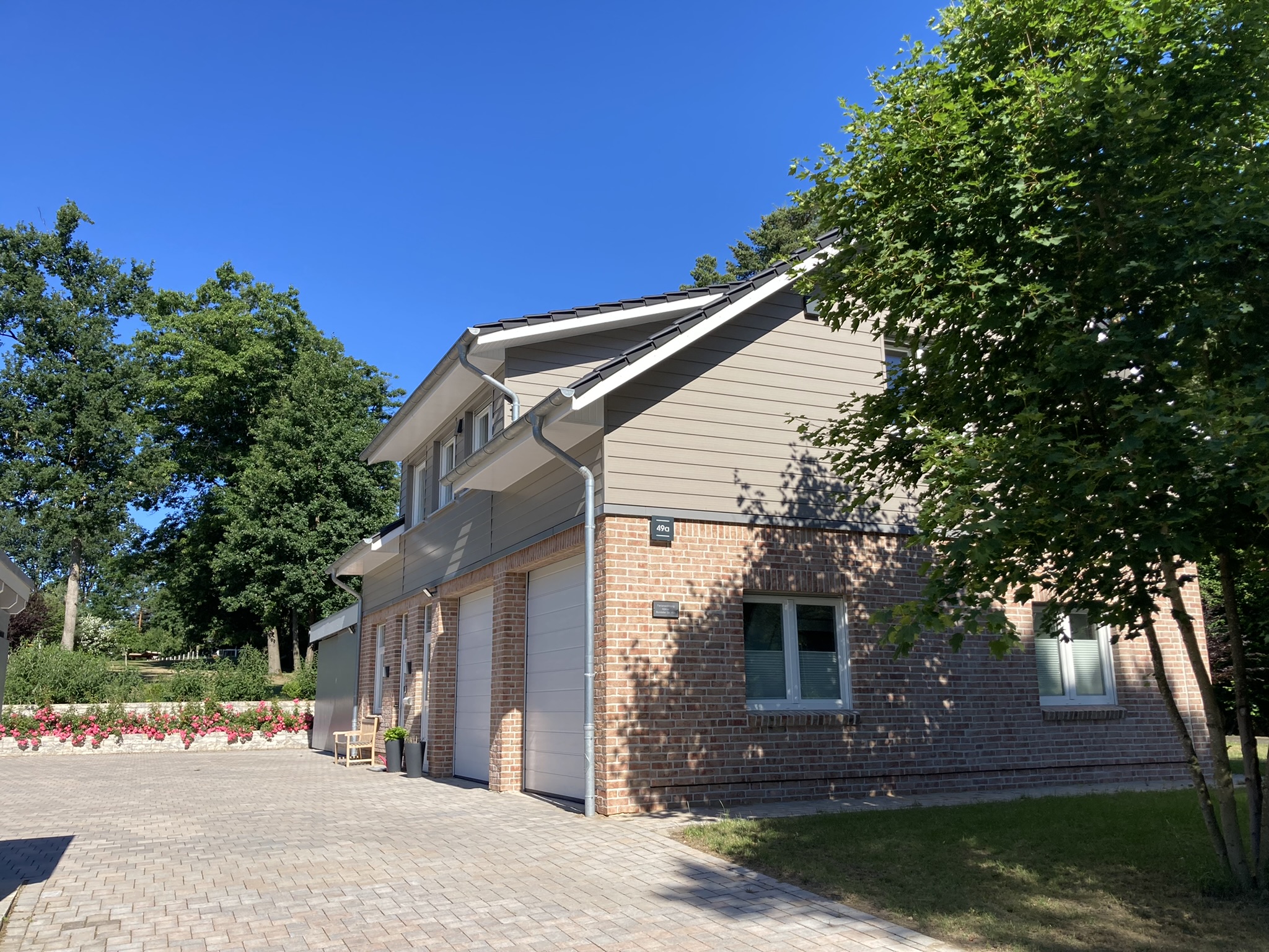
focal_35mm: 28
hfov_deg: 63.4
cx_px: 634
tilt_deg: +13.4
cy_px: 476
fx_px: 1026
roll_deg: -0.6
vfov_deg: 49.7
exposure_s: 1/1473
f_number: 1.8
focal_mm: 3.99
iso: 20
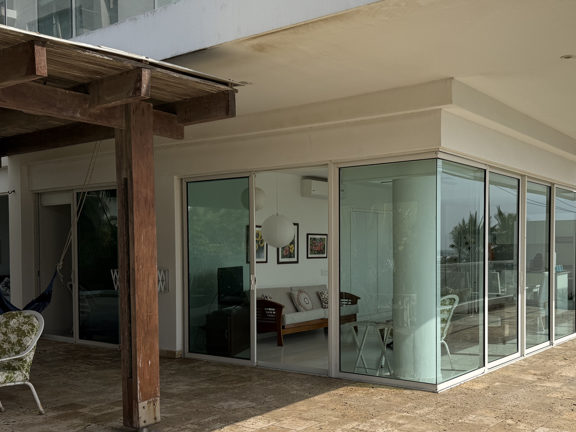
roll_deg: +0.0
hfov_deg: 49.8
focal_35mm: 37
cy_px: 269
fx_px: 616
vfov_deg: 38.4
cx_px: 352
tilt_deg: -2.0
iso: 80
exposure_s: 1/6173
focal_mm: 6.76
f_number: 1.78
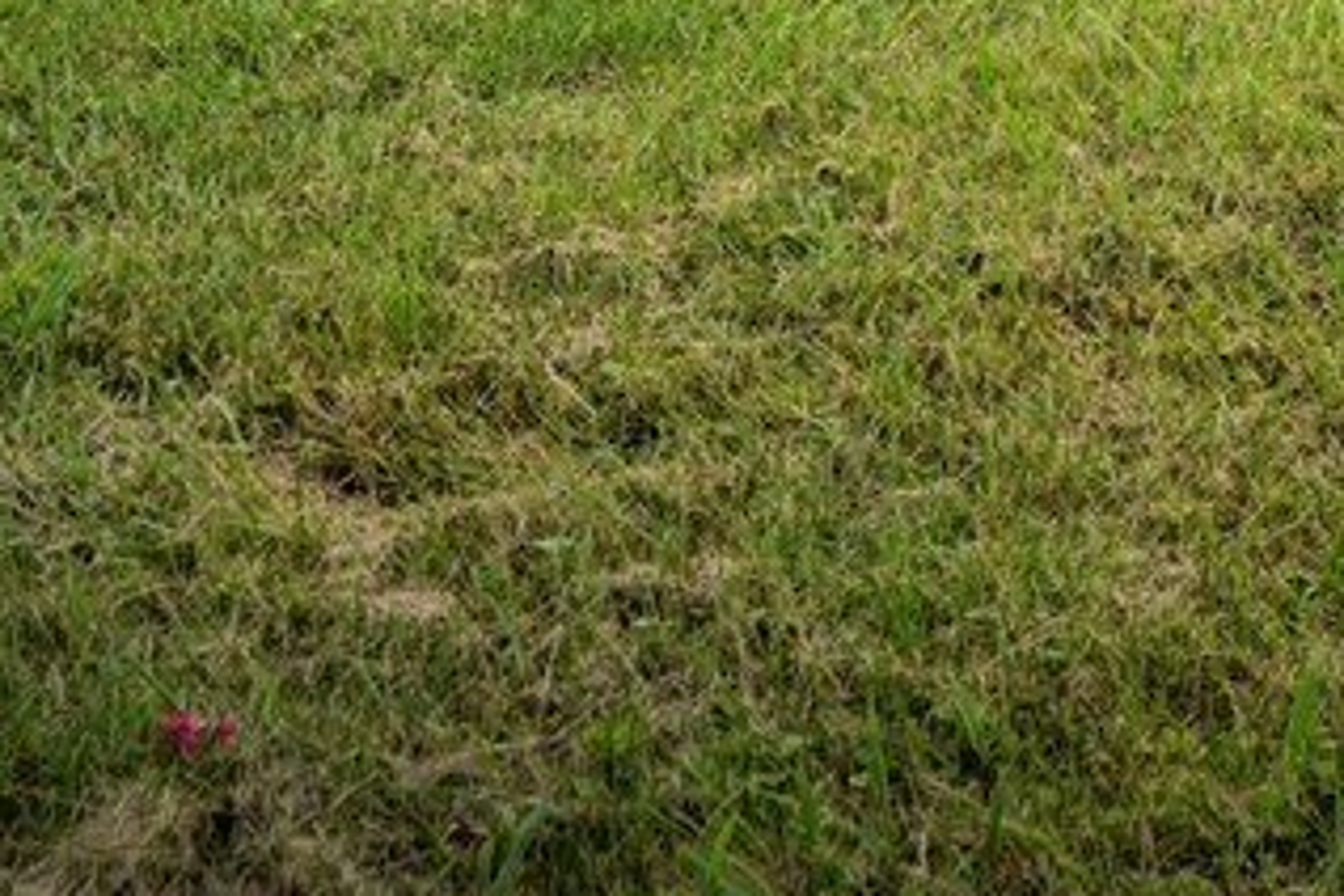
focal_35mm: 82
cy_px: -406
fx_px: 3061
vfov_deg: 15.5
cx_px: 1948
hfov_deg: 21.3
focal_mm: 24
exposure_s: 1/640
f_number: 7.1
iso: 500
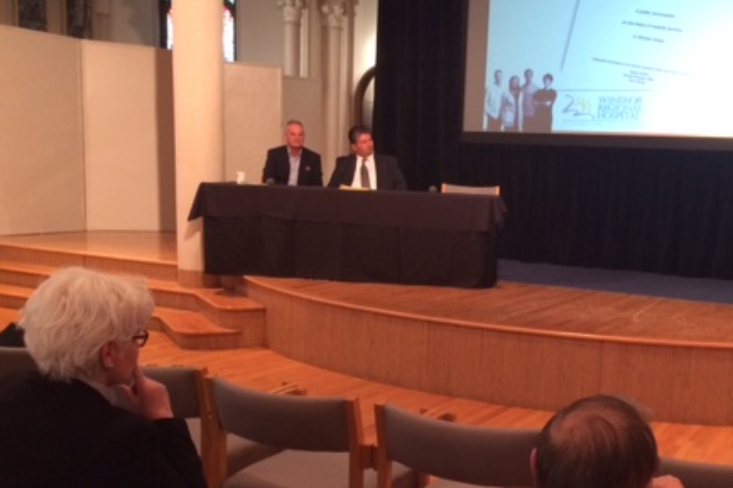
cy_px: 323
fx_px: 936
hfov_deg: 42.2
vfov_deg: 29.0
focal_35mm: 46
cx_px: 485
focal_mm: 4.12
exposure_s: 1/30
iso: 320
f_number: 2.2
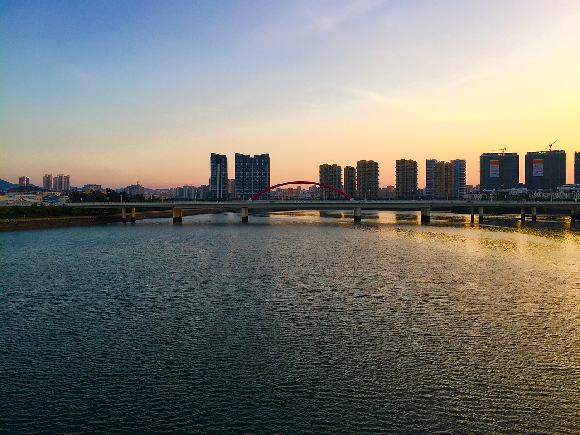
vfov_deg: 48.2
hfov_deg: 61.7
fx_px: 486
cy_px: 218
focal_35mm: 29
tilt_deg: -0.7
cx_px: 290
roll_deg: -1.5
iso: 32
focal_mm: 4.15
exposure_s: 1/214
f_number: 2.2
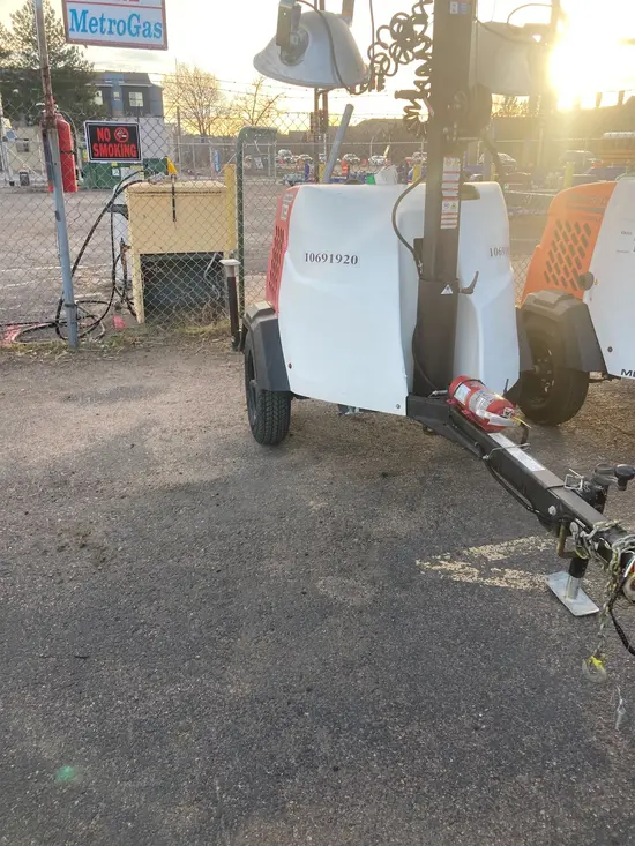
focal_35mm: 28
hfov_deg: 49.8
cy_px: 423
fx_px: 685
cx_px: 318
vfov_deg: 63.4
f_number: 1.8
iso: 20
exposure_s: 1/128
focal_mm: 3.99
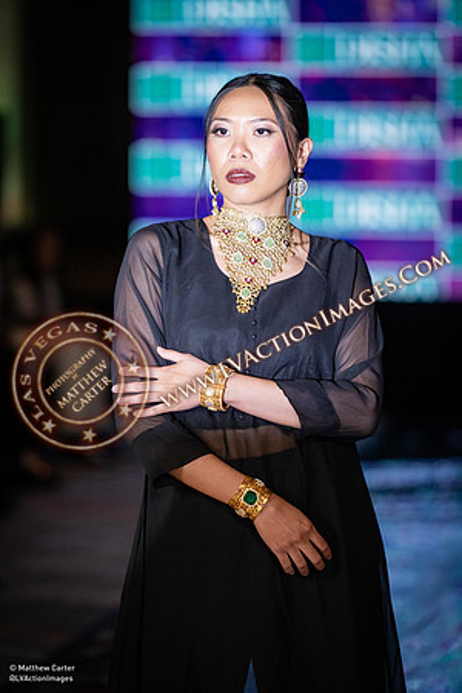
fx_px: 3080
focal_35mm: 160
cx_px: 231
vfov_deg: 12.8
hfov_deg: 8.6
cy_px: 346
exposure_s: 1/1250
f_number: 2.8
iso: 2500
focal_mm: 160
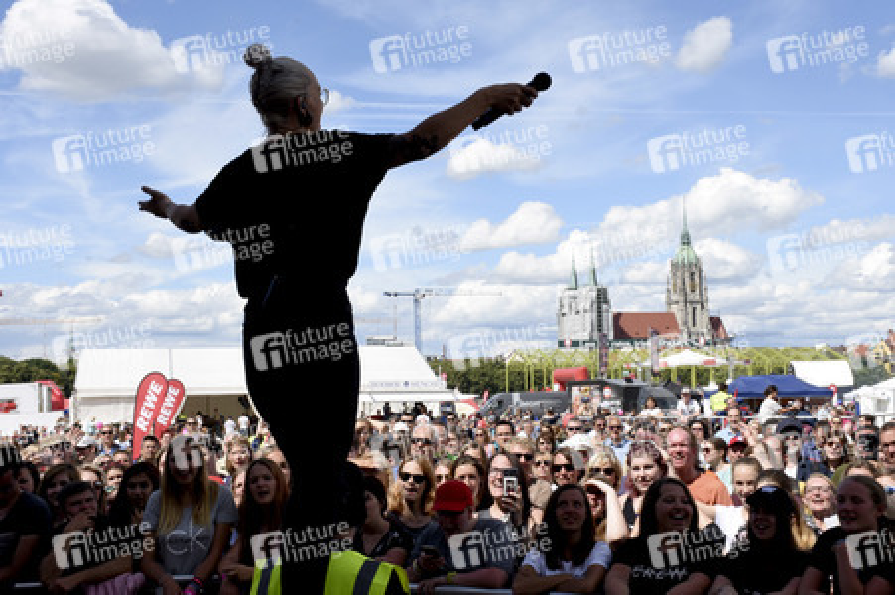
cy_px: 298
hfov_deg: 37.9
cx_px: 448
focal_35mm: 52
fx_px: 1304
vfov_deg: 25.7
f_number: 14
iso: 100
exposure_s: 1/100
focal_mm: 35
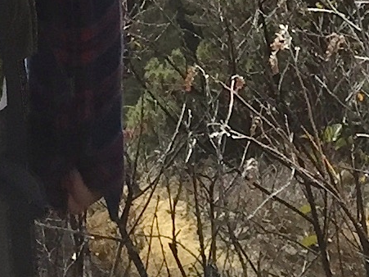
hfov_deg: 9.3
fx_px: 2238
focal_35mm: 210
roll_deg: +1.0
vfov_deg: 6.3
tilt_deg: -8.2
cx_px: -64
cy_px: -673
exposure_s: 1/2475
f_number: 2.2
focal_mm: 4.15
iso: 32
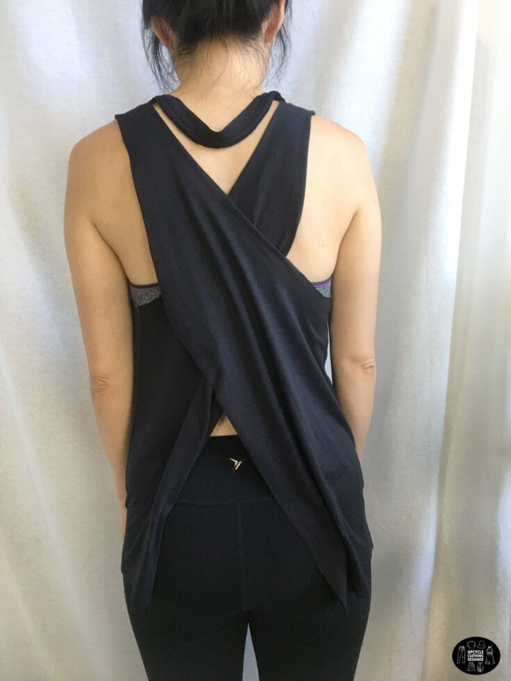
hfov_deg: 48.2
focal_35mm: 29
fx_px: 571
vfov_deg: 61.7
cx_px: 256
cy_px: 340
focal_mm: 4.15
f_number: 2.2
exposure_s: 1/30
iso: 100
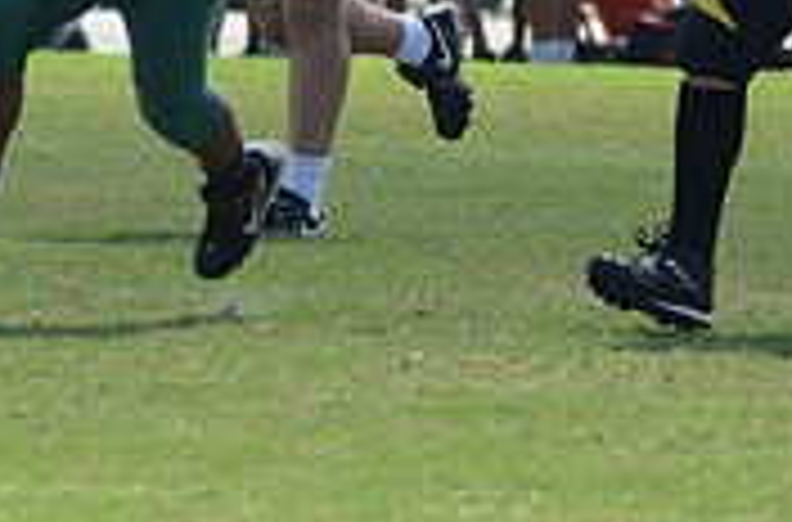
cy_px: -14
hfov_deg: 2.1
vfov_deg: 1.4
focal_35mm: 989
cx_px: 180
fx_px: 21681
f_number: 5.6
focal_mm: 200
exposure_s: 1/640
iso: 200
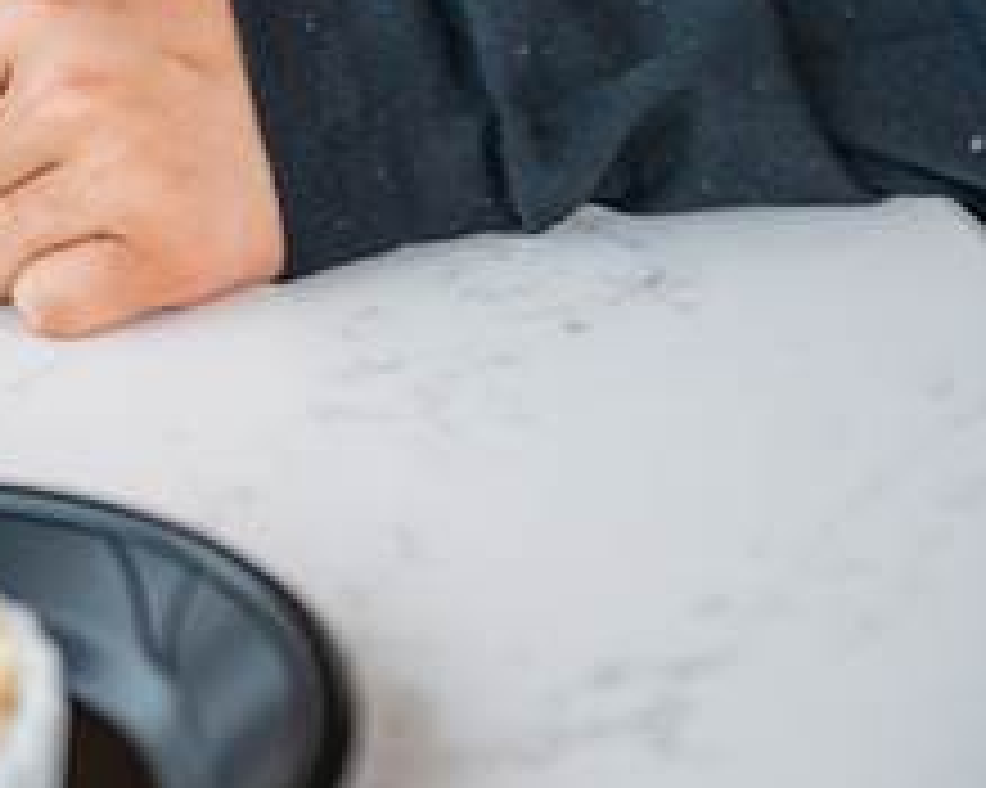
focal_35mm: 164
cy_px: -47
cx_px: -261
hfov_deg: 11.5
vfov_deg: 9.3
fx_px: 4784
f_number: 4
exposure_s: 1/200
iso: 400
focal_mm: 66
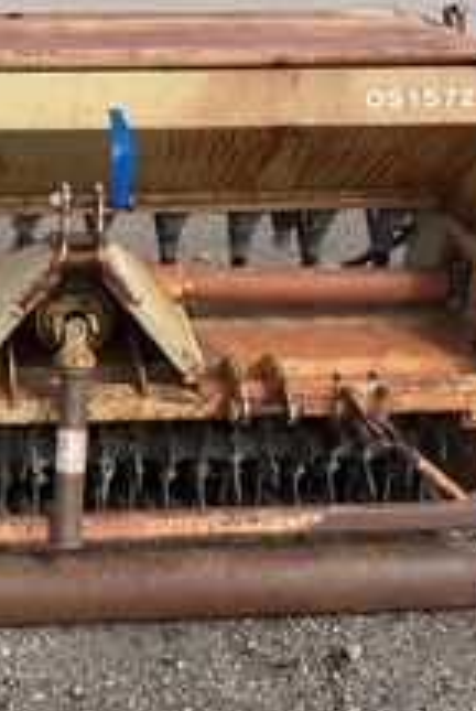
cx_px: 76
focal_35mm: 56
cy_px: 281
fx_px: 1107
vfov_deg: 35.5
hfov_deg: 23.8
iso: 25
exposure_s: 1/898
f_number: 1.8
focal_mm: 3
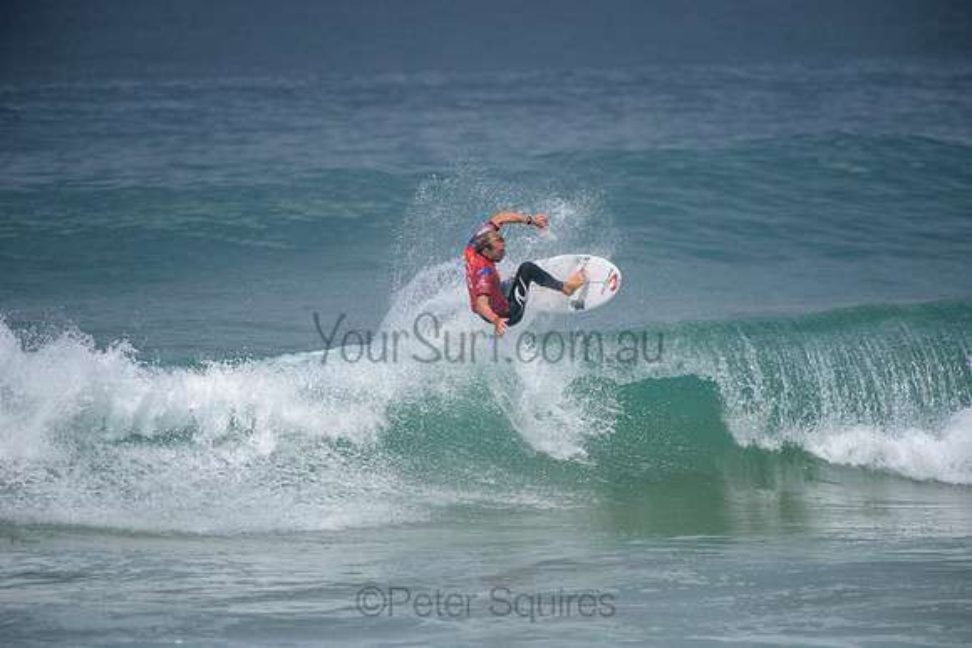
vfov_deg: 2.8
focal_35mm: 500
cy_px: 324
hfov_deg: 4.1
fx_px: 13503
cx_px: 486
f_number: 5.6
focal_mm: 500
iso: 180
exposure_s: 1/2000
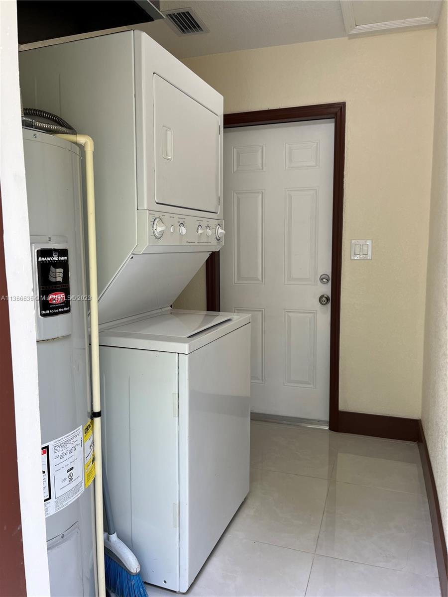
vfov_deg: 67.3
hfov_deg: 53.1
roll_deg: +1.2
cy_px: 298
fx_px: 449
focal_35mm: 26
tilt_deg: -7.4
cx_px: 224
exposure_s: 1/120
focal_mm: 5.1
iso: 40
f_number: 1.6
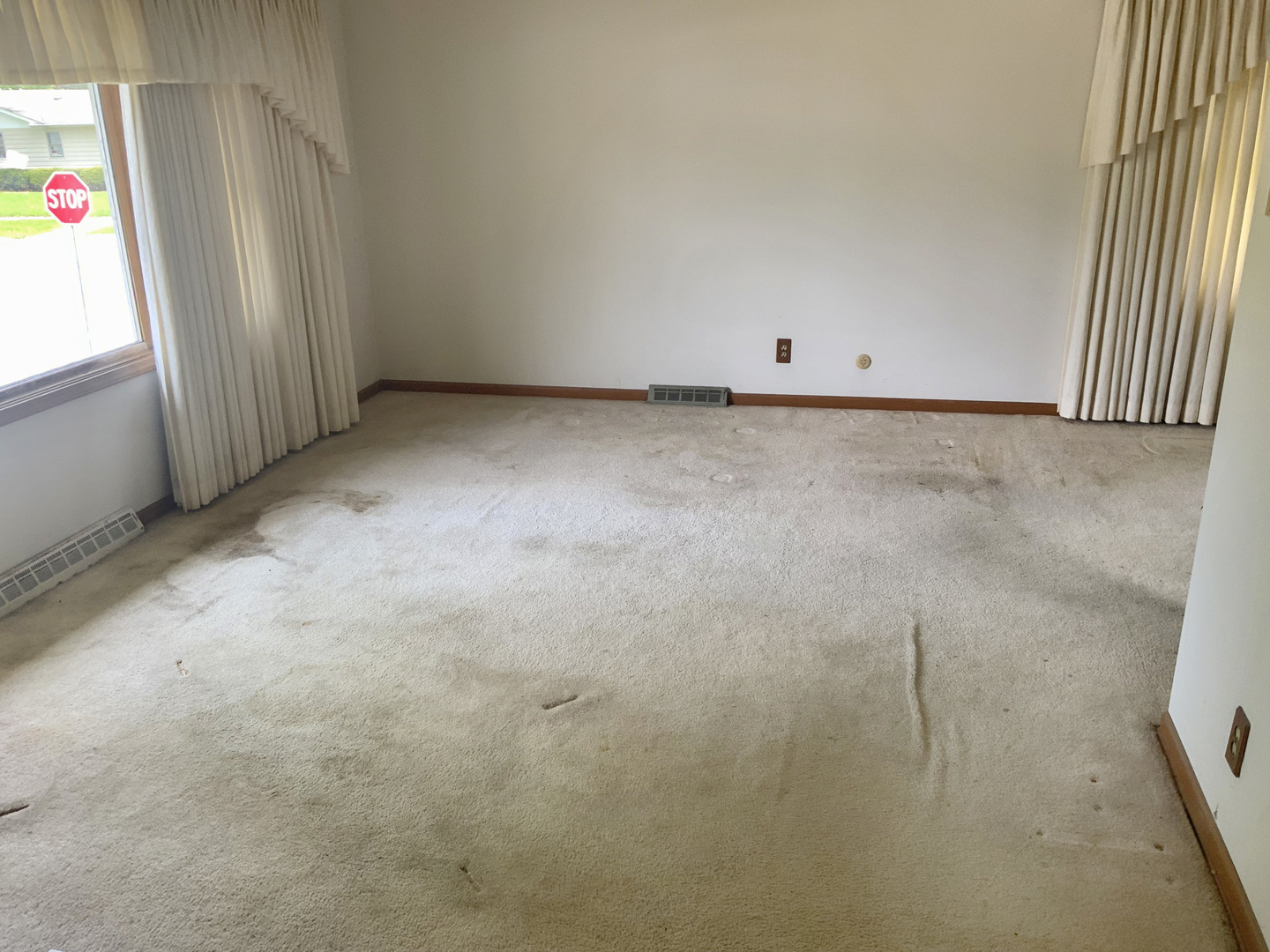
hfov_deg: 61.7
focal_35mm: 29
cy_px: 476
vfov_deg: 48.2
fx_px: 1064
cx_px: 635
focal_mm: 3
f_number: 1.8
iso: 50
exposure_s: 1/122
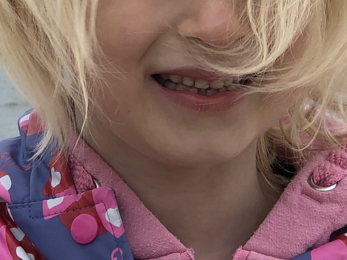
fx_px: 2355
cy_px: 147
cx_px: 137
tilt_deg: -3.9
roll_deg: -0.5
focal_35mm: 235
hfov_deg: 8.4
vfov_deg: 6.3
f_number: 2.8
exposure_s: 1/174
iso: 20
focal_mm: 6.6
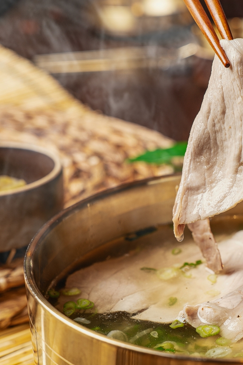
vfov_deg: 25.0
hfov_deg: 16.6
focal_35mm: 81
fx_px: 820
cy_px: 213
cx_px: 227
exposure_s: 1/125
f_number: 5.6
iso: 100
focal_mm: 42
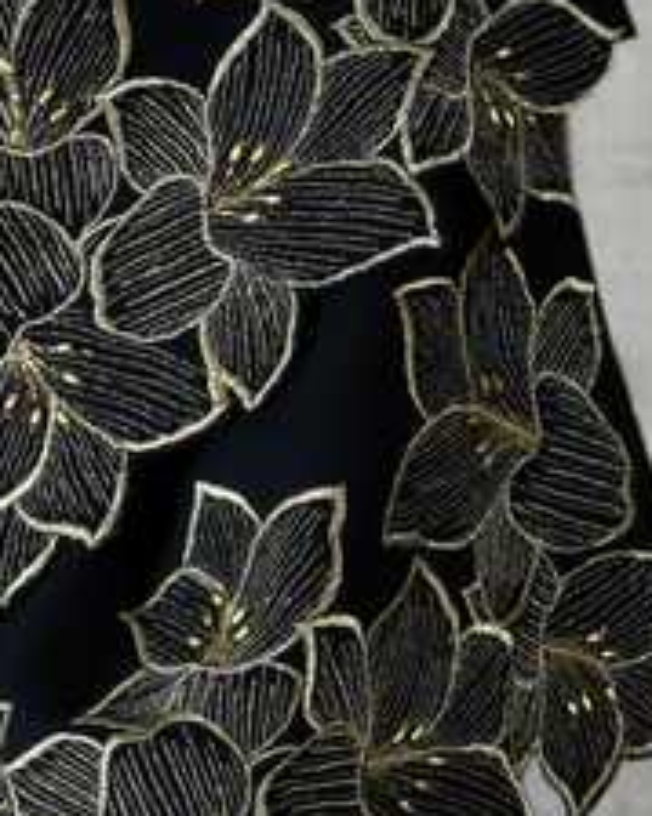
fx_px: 9824
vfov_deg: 4.8
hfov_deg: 3.8
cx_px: 113
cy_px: 592
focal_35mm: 407
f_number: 20
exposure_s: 1/100
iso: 160
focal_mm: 185
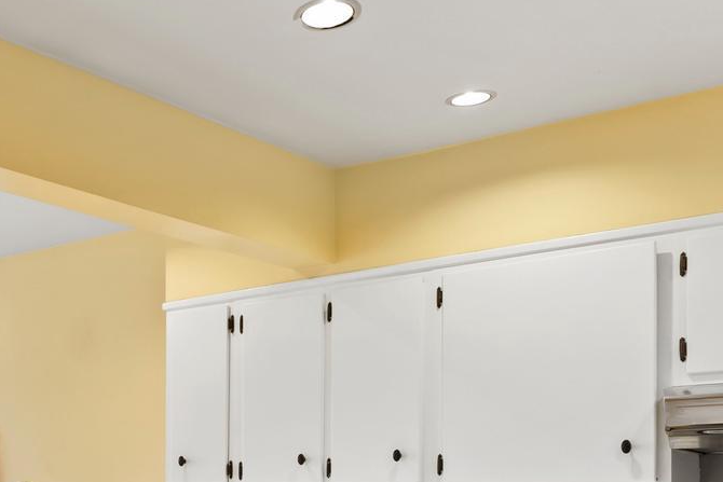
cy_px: 466
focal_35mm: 55
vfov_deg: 23.7
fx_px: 1105
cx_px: -192
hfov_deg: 29.8
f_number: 8
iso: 500
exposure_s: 1/2
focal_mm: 18
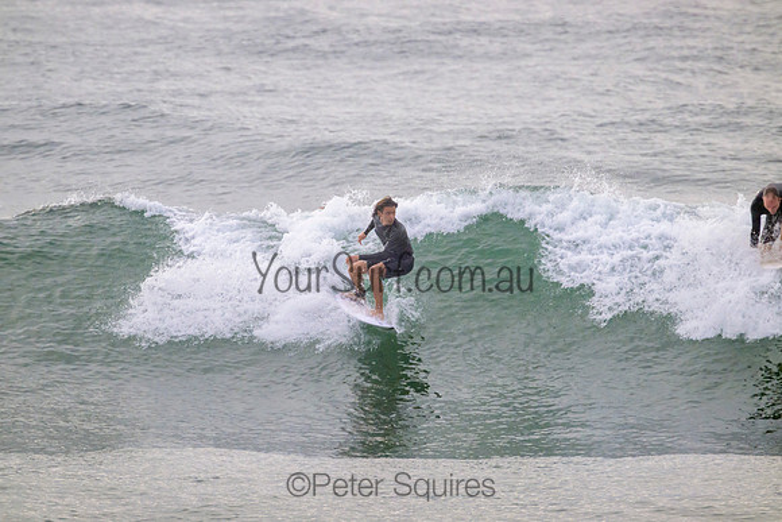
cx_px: 391
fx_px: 17381
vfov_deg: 1.7
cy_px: 261
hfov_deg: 2.6
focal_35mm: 800
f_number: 11
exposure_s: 1/2000
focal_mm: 800
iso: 2000
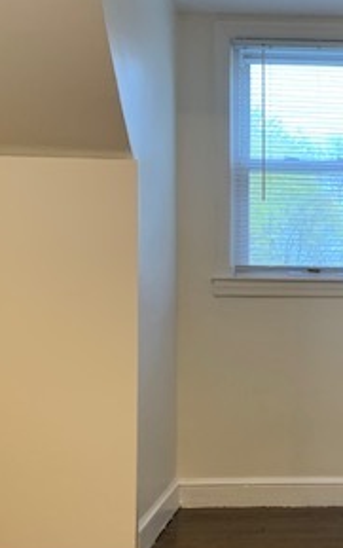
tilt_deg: +0.3
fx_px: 911
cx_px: 375
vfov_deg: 33.4
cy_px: 326
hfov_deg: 20.4
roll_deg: +0.3
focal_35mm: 61
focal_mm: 4.25
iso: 250
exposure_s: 1/60
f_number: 1.8
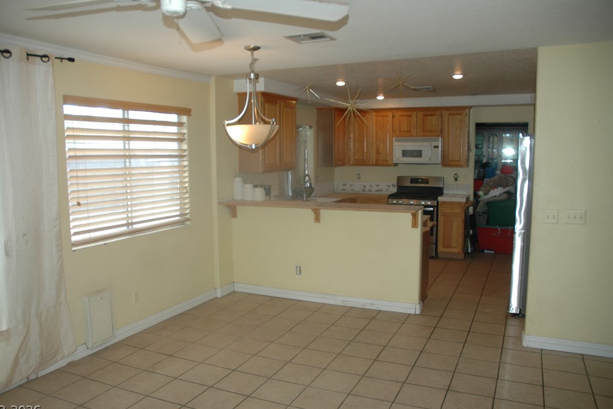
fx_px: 477
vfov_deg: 46.4
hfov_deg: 65.5
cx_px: 298
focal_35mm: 28
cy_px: 208
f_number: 3.5
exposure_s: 1/60
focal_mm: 18
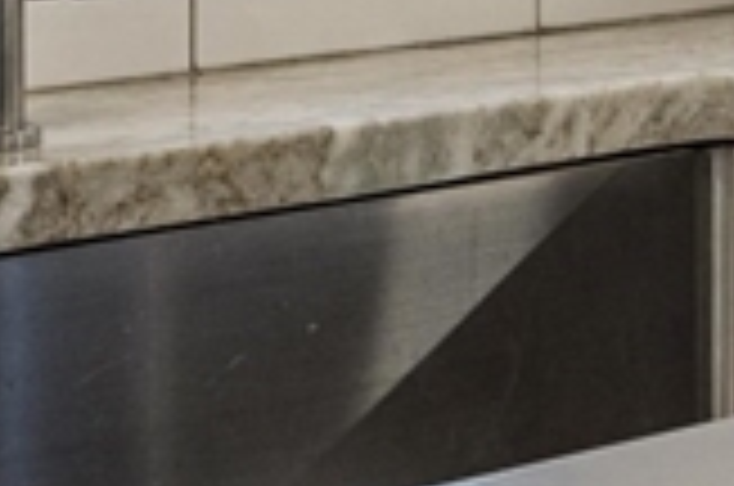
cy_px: -403
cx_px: 847
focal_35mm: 189
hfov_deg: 10.7
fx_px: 3846
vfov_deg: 7.0
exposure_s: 1/5
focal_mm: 20
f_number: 6.3
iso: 400
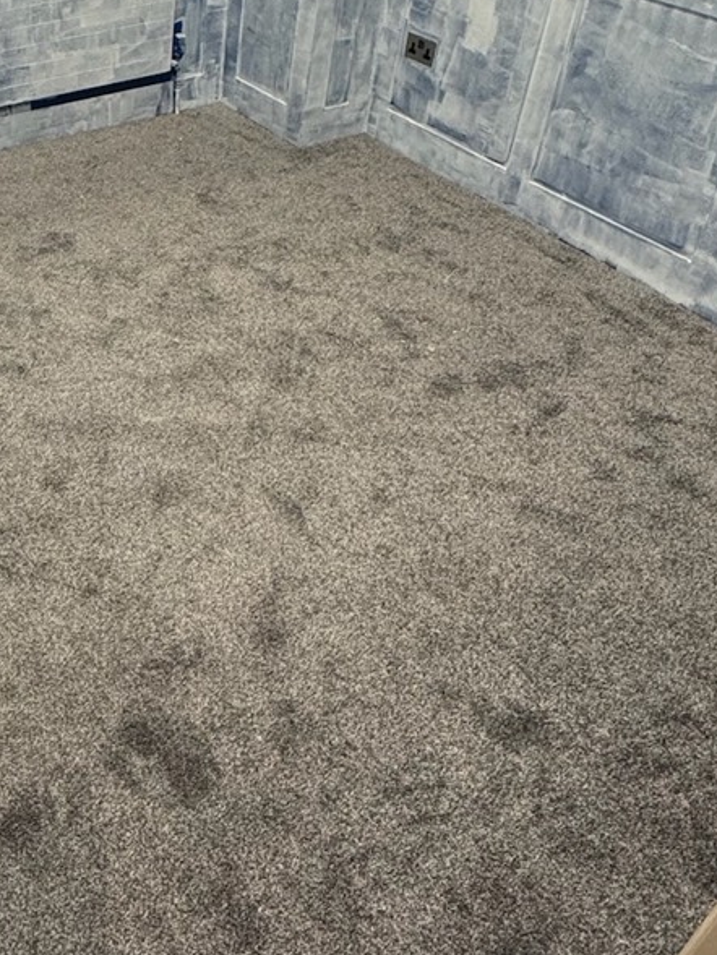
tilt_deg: -38.1
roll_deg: +3.3
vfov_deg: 48.9
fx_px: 1049
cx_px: 26
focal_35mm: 38
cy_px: 444
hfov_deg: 34.8
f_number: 2.2
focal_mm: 2.22
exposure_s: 1/50
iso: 200
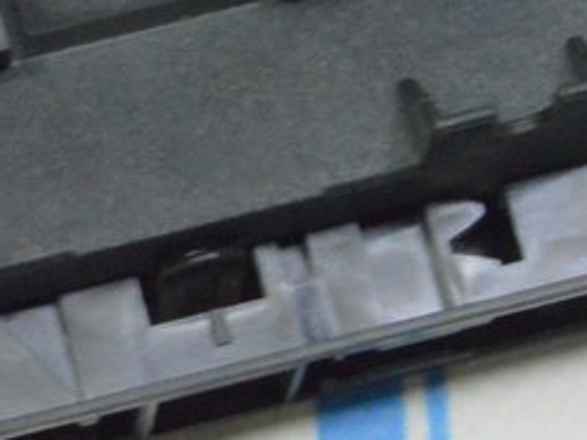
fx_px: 4646
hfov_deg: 7.2
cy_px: -75
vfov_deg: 5.4
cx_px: -83
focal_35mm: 274
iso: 6400
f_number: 20
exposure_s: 1/20
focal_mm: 46
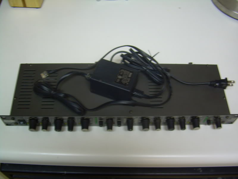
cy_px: 90
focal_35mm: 38
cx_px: 119
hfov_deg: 49.0
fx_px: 261
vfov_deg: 37.7
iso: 50
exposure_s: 1/8
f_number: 2.8
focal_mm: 6.3
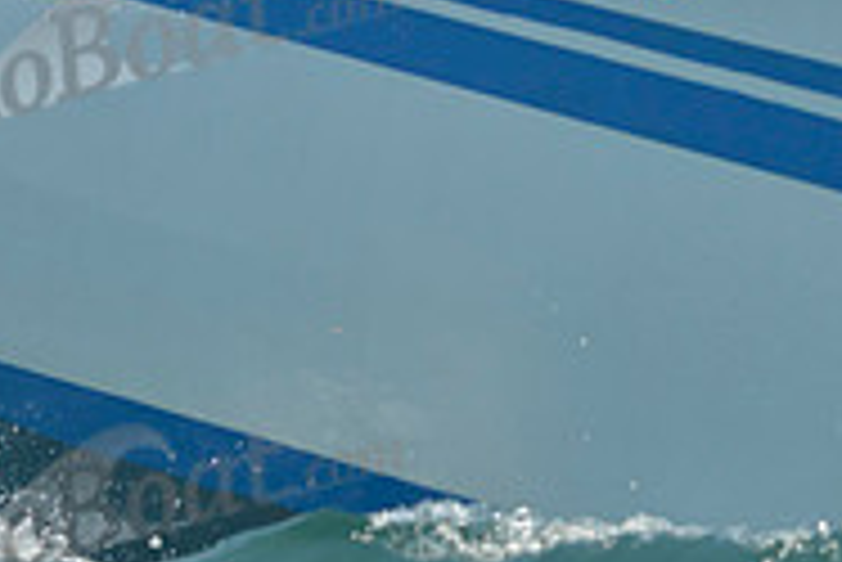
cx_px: 639
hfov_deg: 2.0
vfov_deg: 1.3
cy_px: -236
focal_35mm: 1054
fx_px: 24670
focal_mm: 340
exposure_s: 1/1000
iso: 280
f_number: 7.1
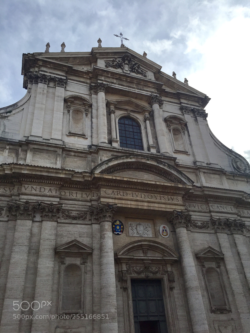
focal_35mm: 29
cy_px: 166
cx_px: 125
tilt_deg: +36.0
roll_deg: +4.3
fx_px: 279
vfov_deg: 61.7
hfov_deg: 48.2
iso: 32
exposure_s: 1/1647
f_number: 2.2
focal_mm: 4.15
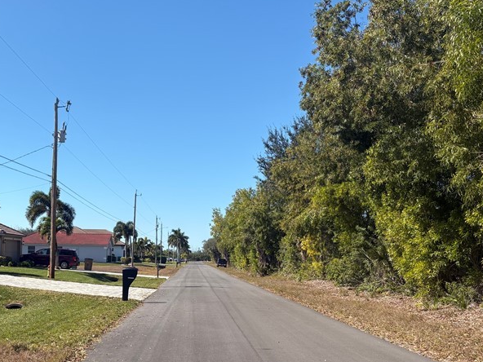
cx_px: 197
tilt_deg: +1.0
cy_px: 257
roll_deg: +0.1
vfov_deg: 31.8
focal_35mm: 45
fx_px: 628
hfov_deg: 41.9
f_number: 1.6
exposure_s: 1/3623
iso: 50
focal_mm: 5.96
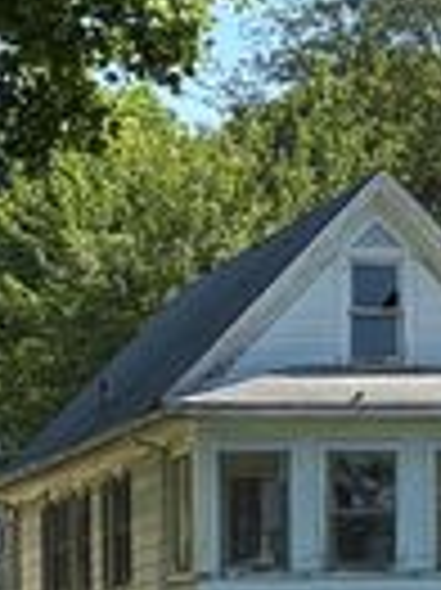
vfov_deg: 7.9
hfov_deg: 6.1
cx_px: 356
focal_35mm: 244
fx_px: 4151
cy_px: 1029
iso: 80
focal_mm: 6.76
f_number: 1.78
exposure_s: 1/2273
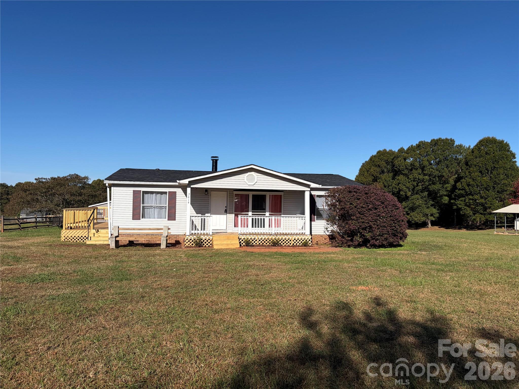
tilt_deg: +1.2
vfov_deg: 53.1
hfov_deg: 67.3
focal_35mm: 26
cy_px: 194
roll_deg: -0.5
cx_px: 260
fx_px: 390
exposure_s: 1/7813
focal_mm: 5.96
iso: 64
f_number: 1.6
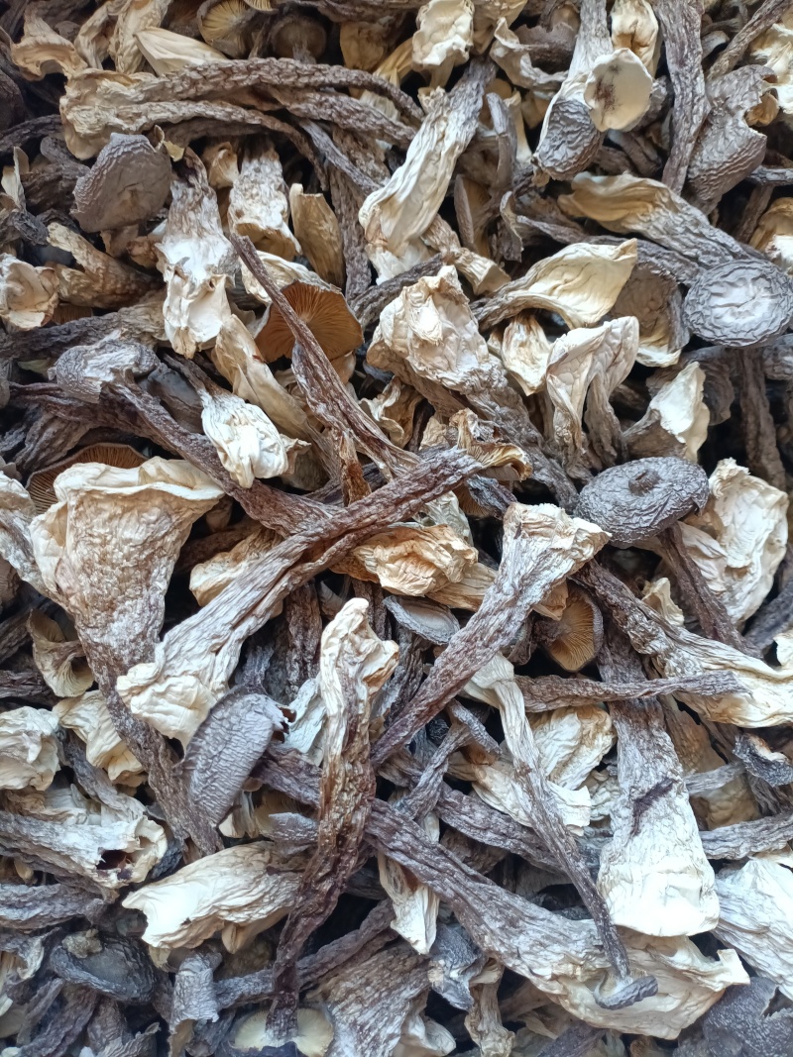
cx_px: 396
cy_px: 528
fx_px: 794
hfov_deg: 53.1
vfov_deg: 67.3
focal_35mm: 26
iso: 165
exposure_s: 1/50
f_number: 1.8
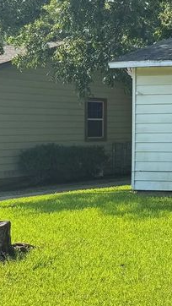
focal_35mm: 74
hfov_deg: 13.2
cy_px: 102
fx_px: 599
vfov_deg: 28.4
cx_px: 380
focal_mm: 6.76
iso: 80
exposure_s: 1/1524
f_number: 1.78
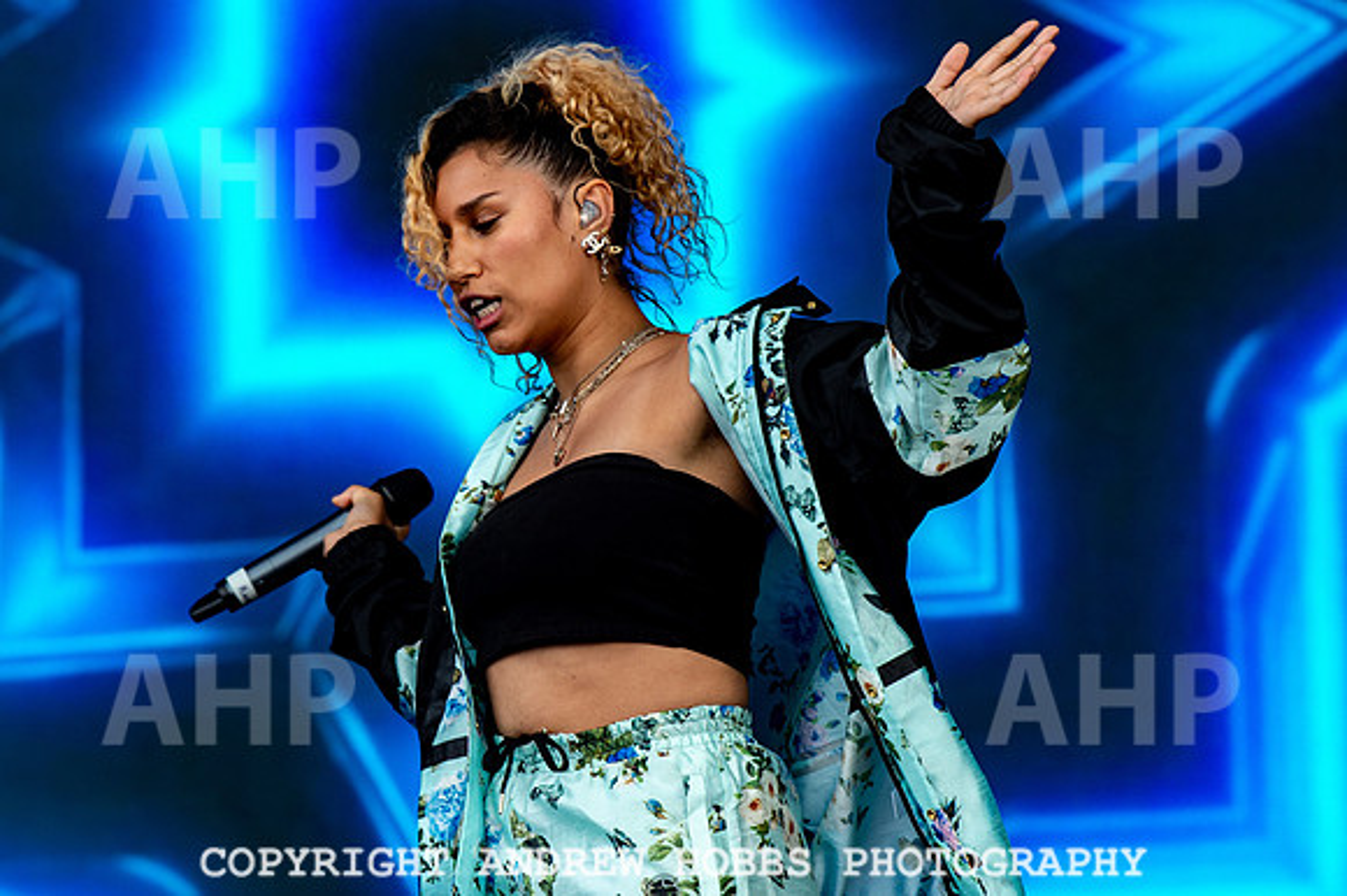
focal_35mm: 268
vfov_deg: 5.1
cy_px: 417
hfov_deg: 7.7
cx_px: 445
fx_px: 10017
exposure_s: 1/800
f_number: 5.6
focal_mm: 200
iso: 720
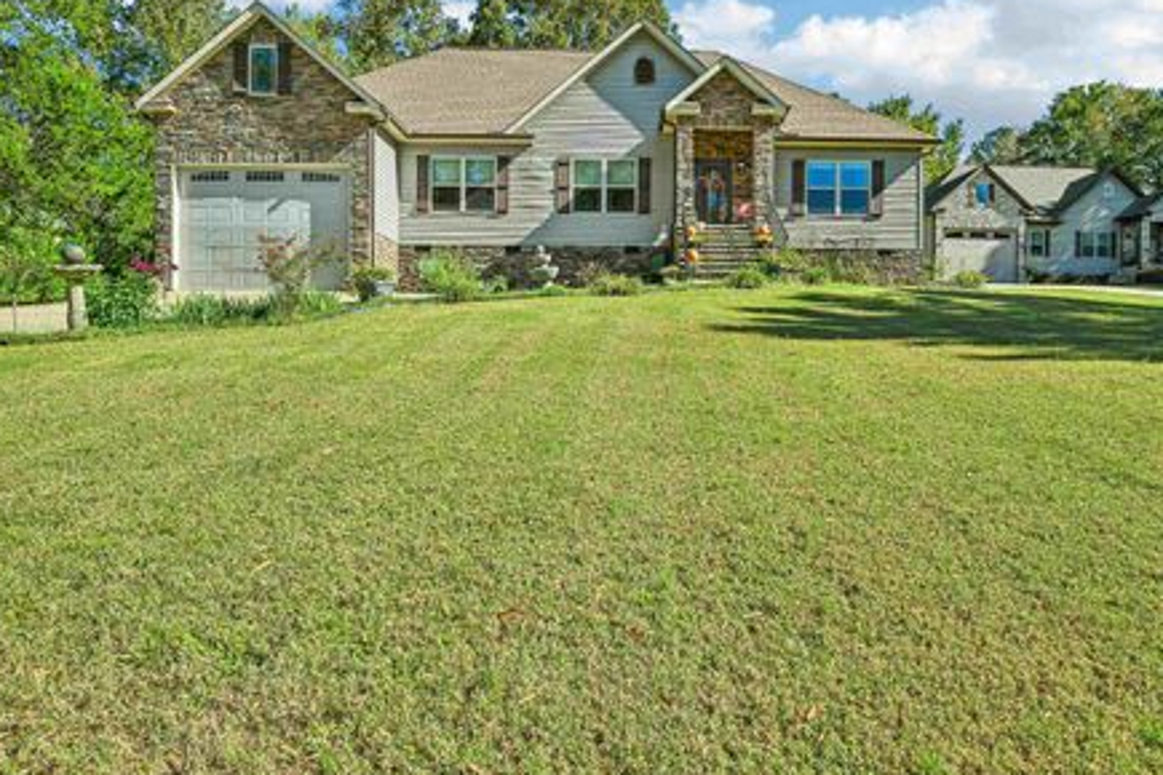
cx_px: 636
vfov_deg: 53.9
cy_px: 373
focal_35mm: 24
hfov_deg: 74.5
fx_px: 762
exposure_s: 1/200
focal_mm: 20.5
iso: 100
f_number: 8
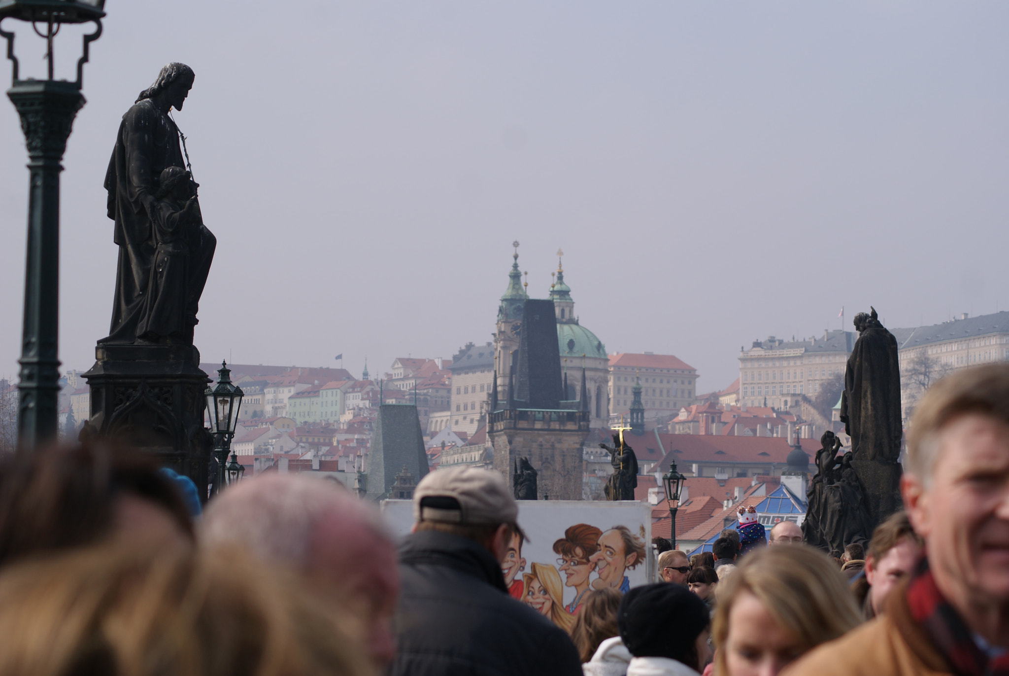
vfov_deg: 13.1
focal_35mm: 105
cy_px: 338
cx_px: 504
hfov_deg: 19.4
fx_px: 2946
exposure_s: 1/640
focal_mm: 70
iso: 100
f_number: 5.6
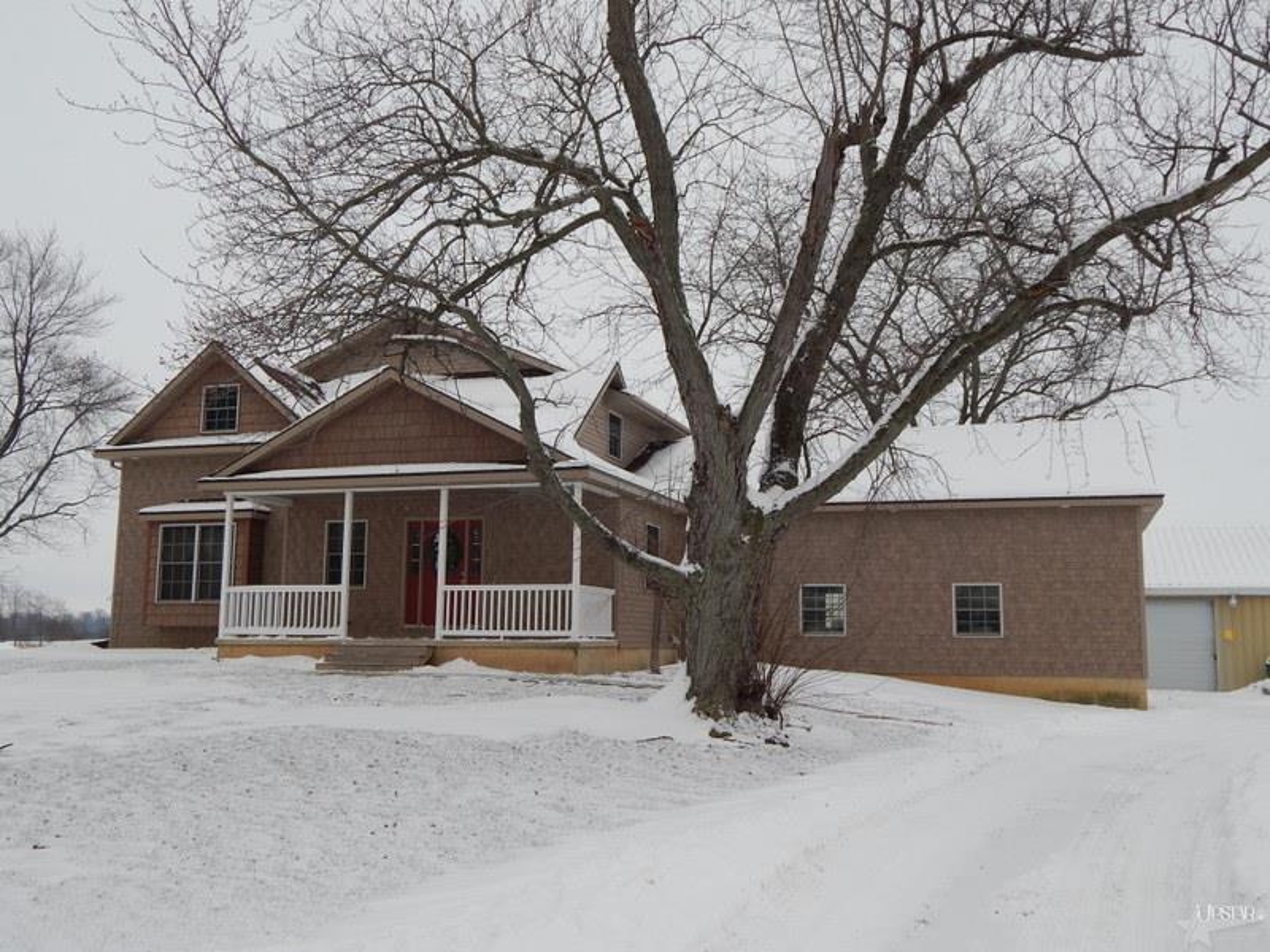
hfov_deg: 52.6
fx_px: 1284
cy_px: 476
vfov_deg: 40.7
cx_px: 635
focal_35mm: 35
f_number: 3.3
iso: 125
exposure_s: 1/400
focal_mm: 6.1
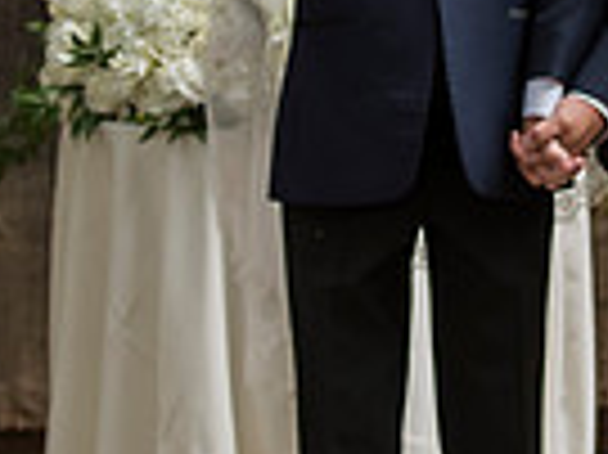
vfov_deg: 5.1
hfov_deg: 6.8
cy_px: -209
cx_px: 405
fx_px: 5089
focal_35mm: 290
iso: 800
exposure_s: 1/500
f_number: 3.2
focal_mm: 70
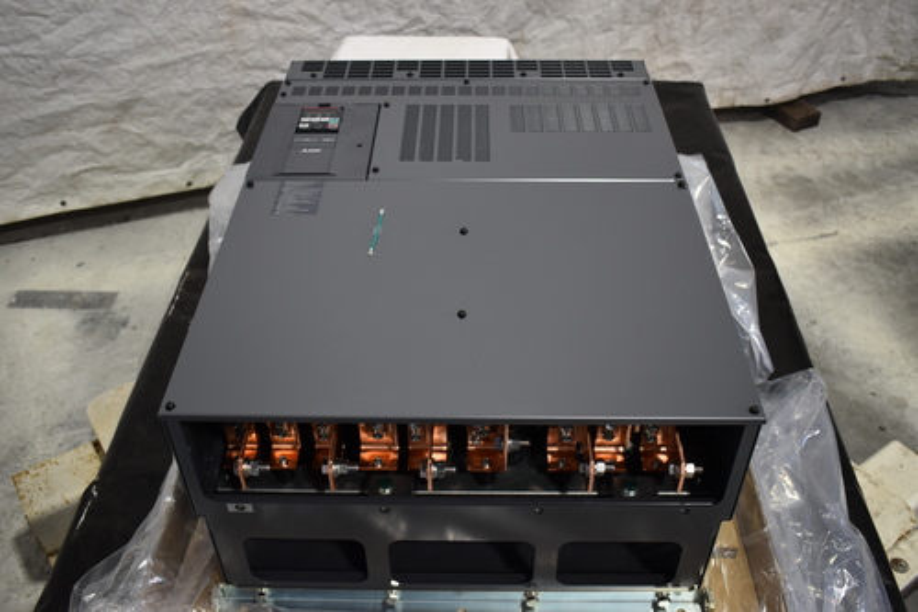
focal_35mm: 34
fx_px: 879
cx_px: 459
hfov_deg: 55.1
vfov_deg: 38.3
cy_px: 306
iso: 800
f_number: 3.8
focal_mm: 23
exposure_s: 1/200
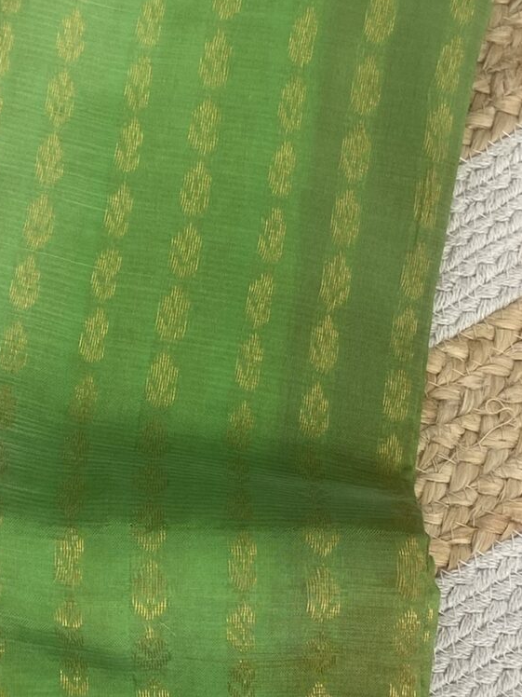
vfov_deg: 21.8
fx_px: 1789
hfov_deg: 16.4
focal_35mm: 89
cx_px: 48
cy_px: 519
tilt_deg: -74.5
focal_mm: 4.25
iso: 50
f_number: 1.8
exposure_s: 1/100
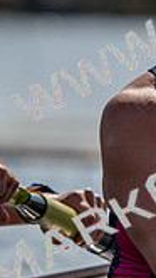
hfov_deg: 1.0
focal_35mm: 1207
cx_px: 218
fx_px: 8903
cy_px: 126
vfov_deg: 1.8
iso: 100
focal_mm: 329
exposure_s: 1/1600
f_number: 6.3
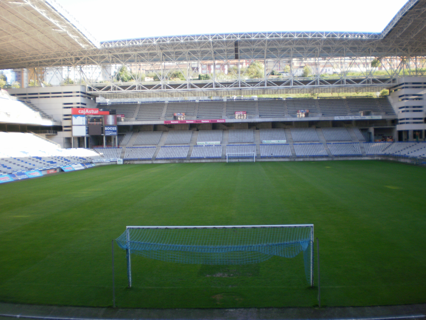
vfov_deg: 39.7
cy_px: 160
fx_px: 443
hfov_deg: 51.4
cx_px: 213
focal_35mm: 36
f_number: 3.1
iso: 100
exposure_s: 1/125
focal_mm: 6.3
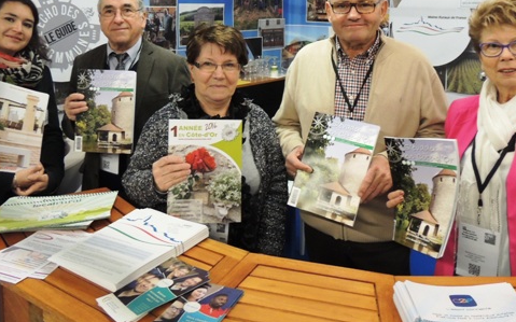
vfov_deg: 36.0
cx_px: 266
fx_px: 478
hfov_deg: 56.7
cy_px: 66
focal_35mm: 34
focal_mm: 4.3
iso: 400
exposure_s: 1/25
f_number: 3
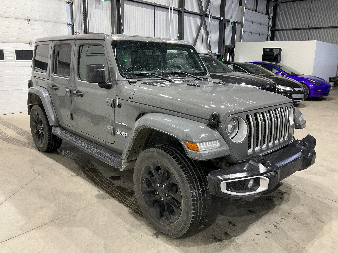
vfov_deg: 48.2
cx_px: 169
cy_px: 126
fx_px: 283
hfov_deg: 61.7
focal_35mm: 29
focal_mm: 3
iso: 160
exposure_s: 1/60
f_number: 1.8
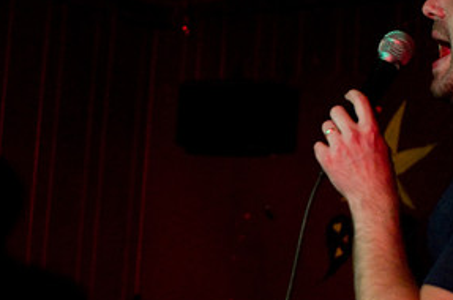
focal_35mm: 91
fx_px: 1143
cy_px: 148
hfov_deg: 22.4
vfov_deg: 15.0
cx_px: 175
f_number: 2.2
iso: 1000
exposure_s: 1/100
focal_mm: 30
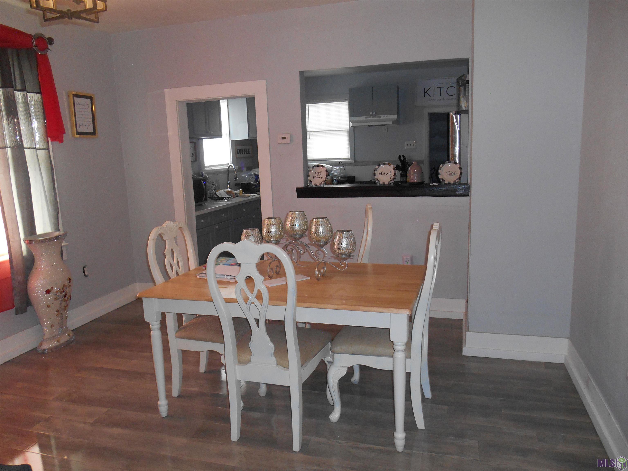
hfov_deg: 67.3
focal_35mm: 26
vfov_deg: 53.1
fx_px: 472
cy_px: 236
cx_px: 314
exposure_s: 1/25
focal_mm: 4.7
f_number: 3.4
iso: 220
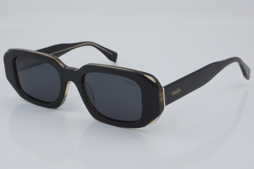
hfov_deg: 29.9
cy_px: 84
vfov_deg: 20.2
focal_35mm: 68
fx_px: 476
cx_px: 127
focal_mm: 45
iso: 100
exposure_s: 1/4
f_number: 32
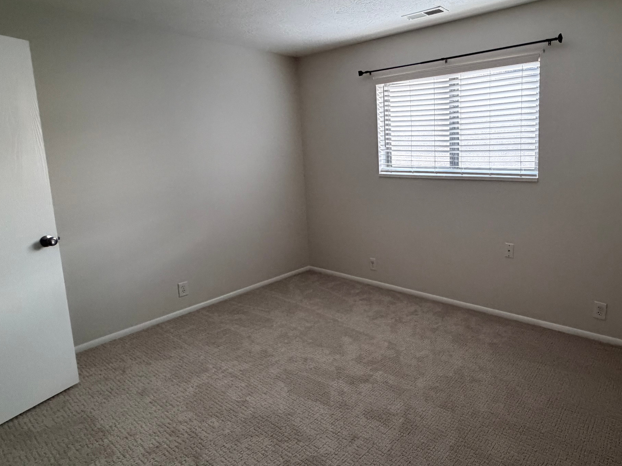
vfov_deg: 60.8
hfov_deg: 74.6
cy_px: 198
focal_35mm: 22
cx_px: 401
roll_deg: +1.5
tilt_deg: -8.2
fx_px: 395
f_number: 2.2
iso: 640
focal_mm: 2.22
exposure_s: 1/60
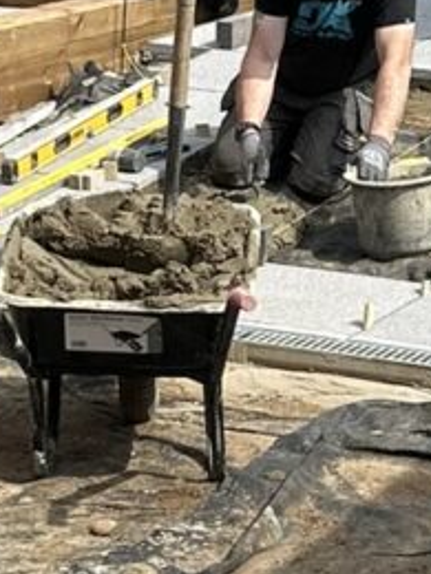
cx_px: 267
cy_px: 331
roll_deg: -3.4
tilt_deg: -16.4
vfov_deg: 12.3
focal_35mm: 160
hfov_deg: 9.3
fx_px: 2656
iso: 50
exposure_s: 1/2632
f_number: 1.5
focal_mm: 5.7
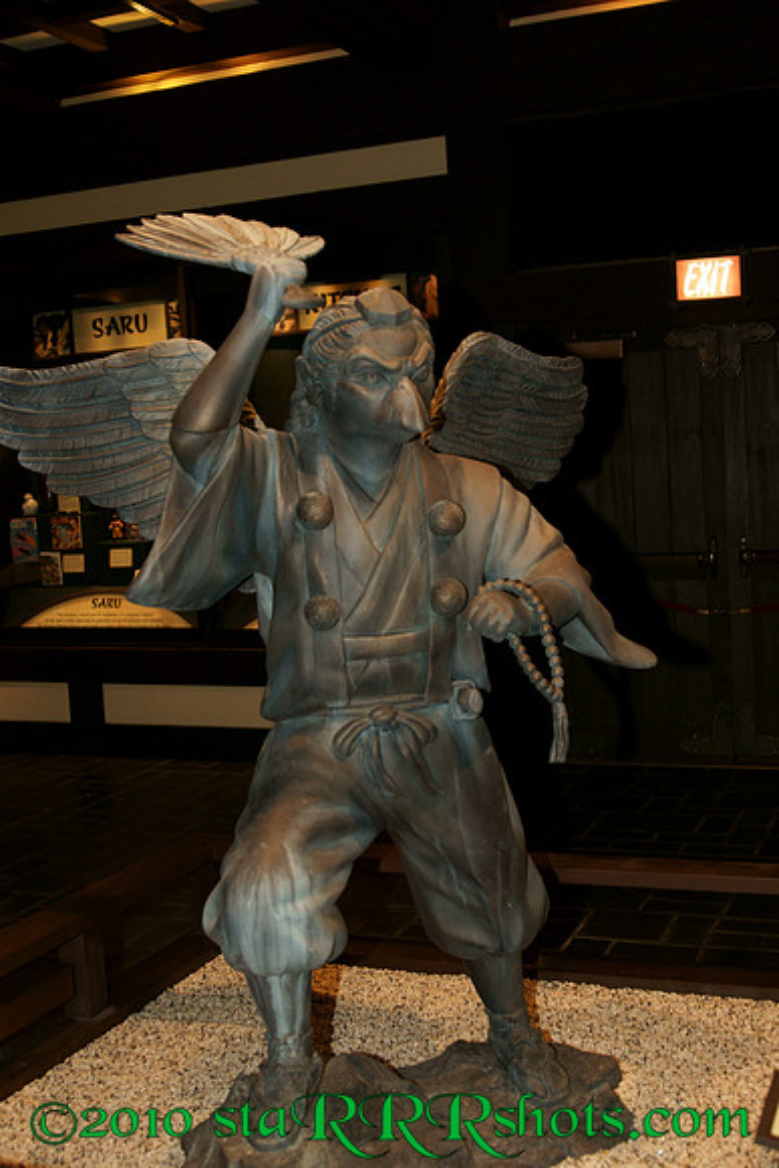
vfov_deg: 46.4
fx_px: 1362
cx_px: 390
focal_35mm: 42
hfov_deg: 31.9
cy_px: 584
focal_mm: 28
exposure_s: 1/60
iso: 400
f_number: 2.8
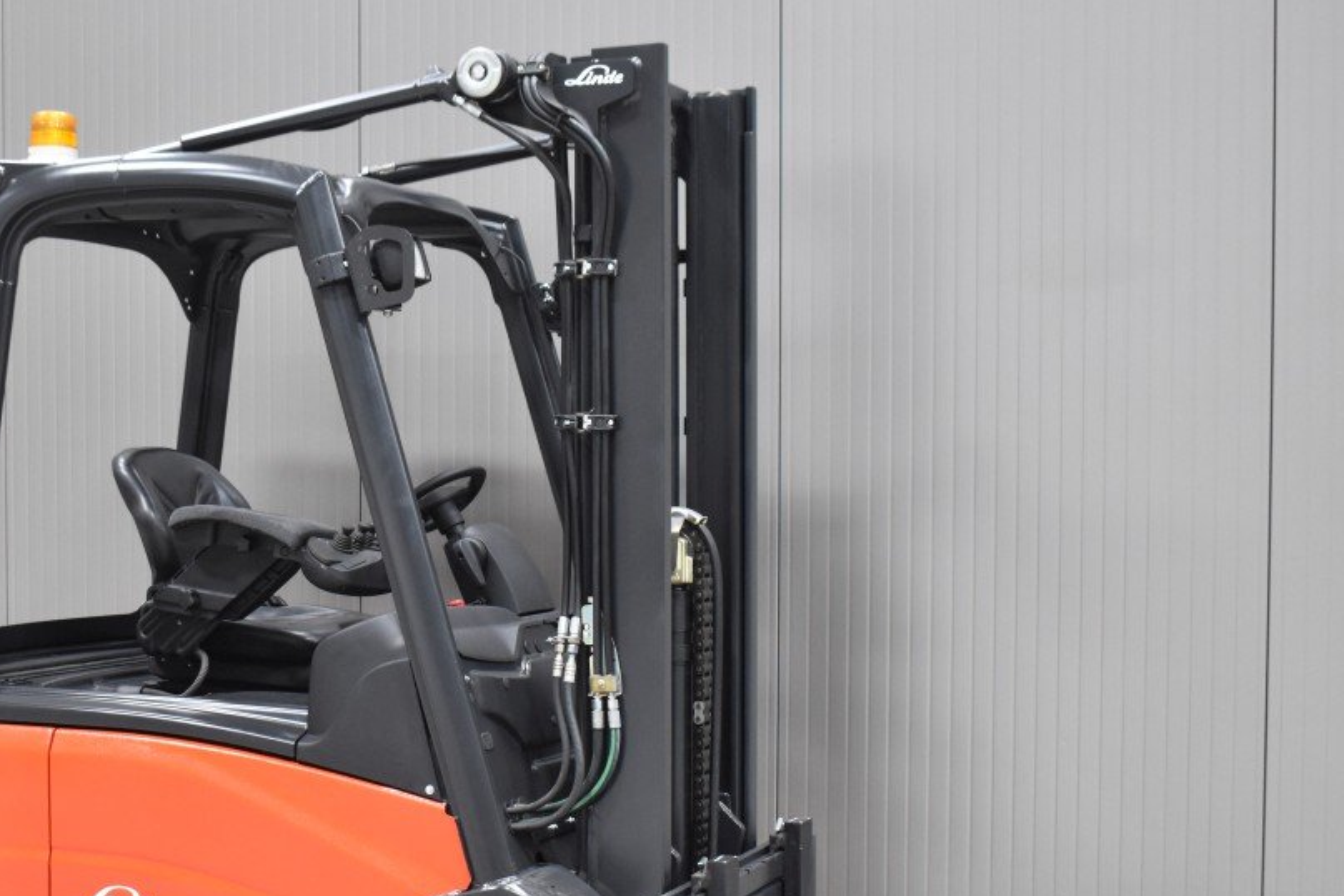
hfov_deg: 34.1
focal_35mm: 58
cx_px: 440
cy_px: 585
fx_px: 2165
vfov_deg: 23.3
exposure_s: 1/40
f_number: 4.5
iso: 1600
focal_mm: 26
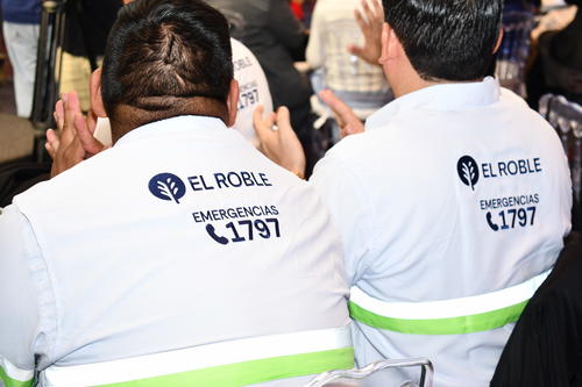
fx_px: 1325
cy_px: 194
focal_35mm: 82
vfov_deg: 16.6
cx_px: 291
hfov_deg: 24.8
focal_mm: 55
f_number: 5.6
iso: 1000
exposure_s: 1/60
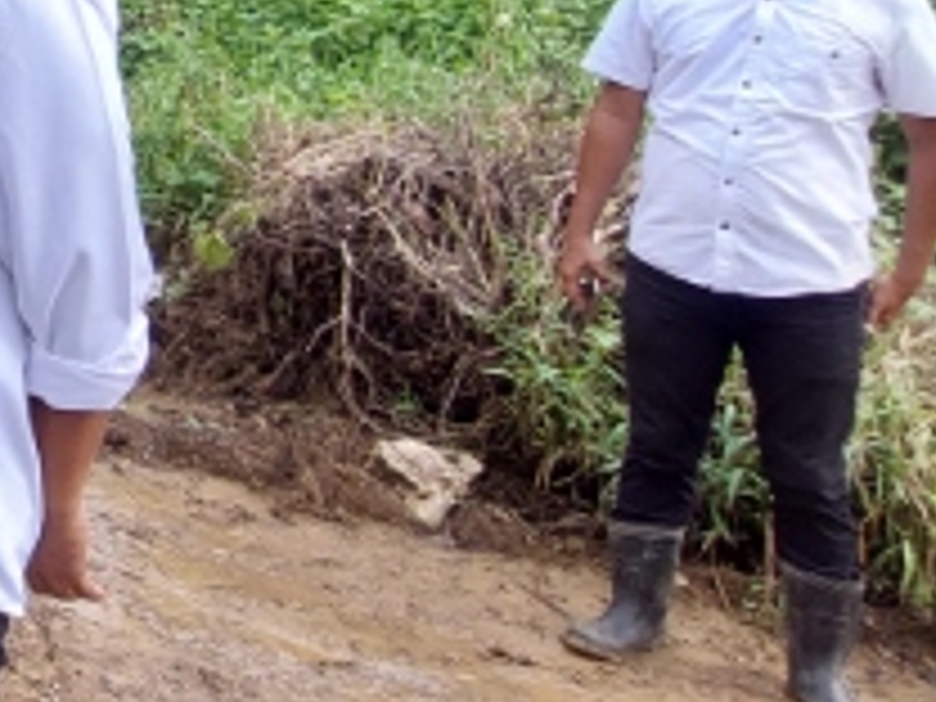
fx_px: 1352
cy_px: -58
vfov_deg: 26.9
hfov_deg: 25.8
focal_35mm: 50
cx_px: -536
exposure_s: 1/322
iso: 50
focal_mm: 1.74
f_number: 2.2
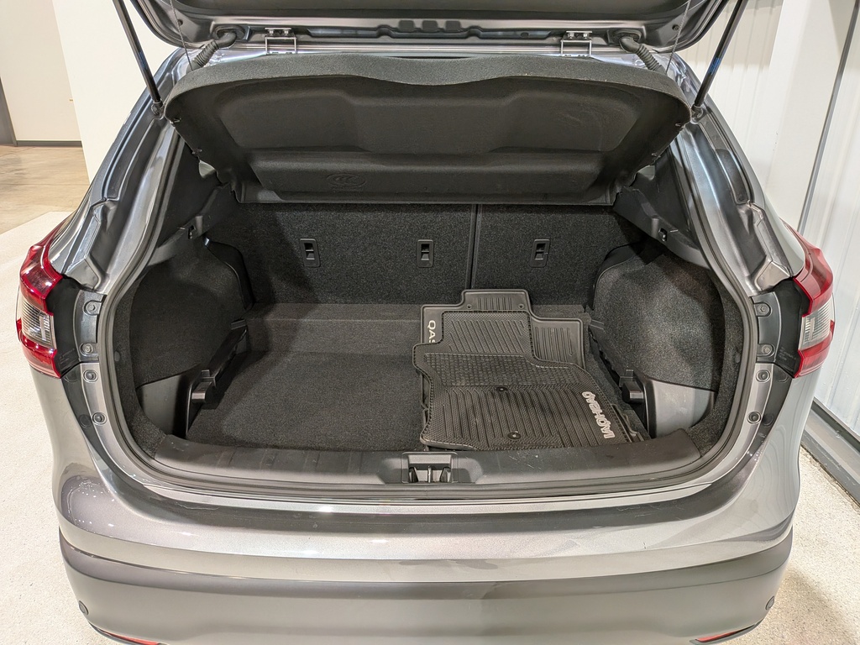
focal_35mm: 24
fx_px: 596
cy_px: 322
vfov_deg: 56.8
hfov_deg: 71.6
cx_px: 430
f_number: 1.7
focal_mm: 4.53
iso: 170
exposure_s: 1/120
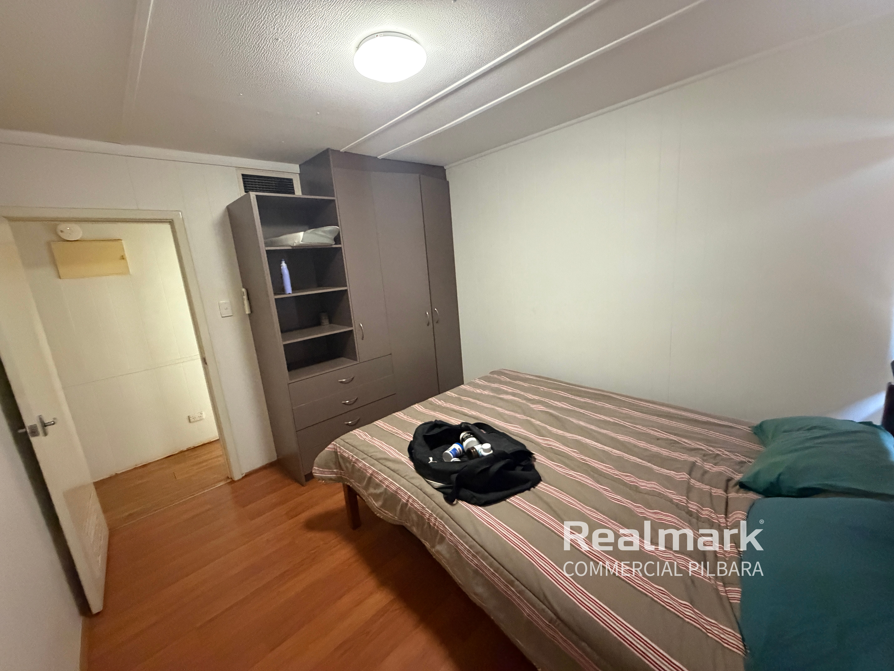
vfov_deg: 85.7
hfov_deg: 102.1
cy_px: 336
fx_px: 362
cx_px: 447
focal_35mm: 14
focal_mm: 2.22
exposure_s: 1/50
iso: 1000
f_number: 2.2
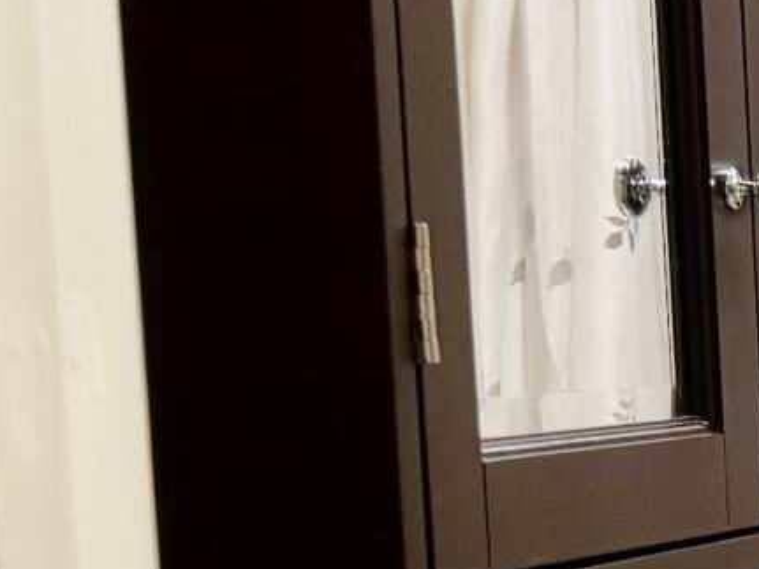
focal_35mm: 167
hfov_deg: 9.7
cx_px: 2099
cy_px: 731
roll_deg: +0.7
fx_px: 3661
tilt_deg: -7.7
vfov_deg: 8.8
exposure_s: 1/60
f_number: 1.78
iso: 160
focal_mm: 6.76
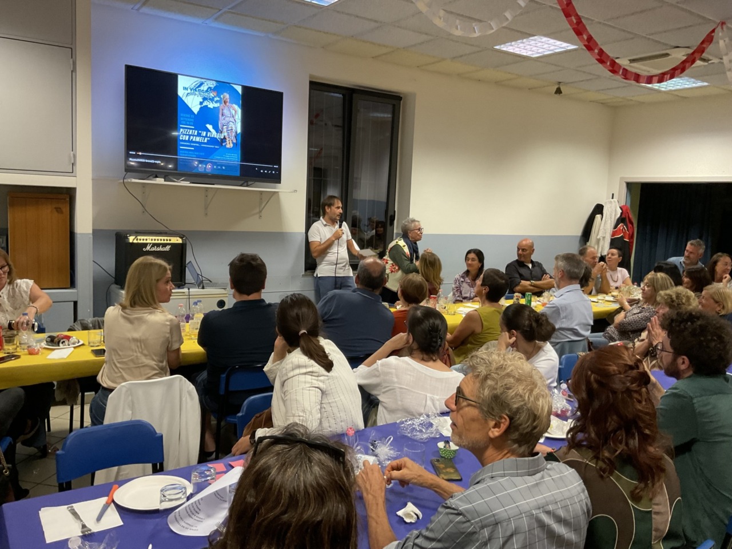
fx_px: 613
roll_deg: -1.7
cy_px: 274
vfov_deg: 48.2
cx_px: 366
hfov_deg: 61.7
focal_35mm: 29
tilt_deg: -7.2
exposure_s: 1/50
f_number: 1.8
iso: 160
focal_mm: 3
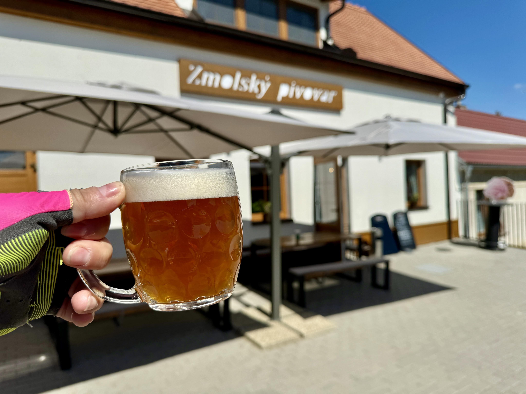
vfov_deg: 56.8
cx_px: 263
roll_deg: +2.5
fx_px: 365
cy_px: 197
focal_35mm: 24
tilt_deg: +0.3
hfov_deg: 71.6
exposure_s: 1/9009
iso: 80
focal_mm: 6.76
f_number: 1.78
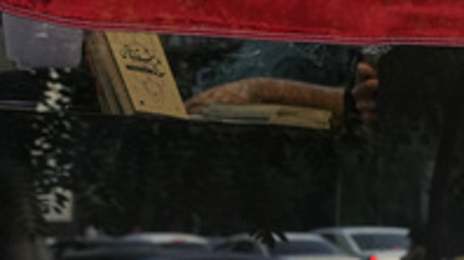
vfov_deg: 6.3
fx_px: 2336
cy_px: 363
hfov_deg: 10.5
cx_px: 898
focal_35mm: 190
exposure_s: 1/400
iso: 640
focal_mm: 35
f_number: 3.5
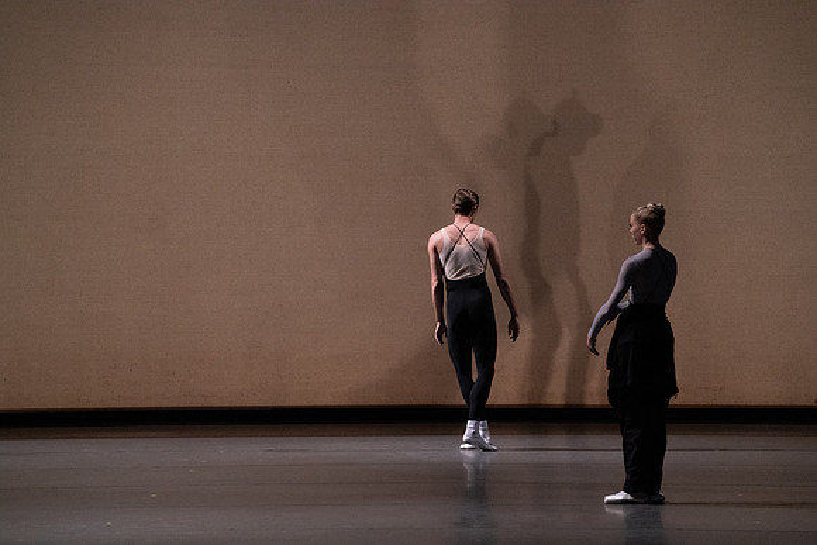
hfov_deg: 10.4
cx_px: 408
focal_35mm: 197
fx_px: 4472
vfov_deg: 7.0
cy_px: 272
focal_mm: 197
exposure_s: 1/500
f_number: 6.3
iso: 12800
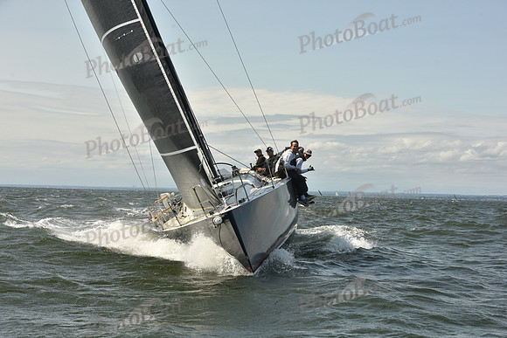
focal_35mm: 70
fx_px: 986
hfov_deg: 28.8
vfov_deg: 19.5
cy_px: 169
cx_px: 254
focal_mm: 70
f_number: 10
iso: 250
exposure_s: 1/800
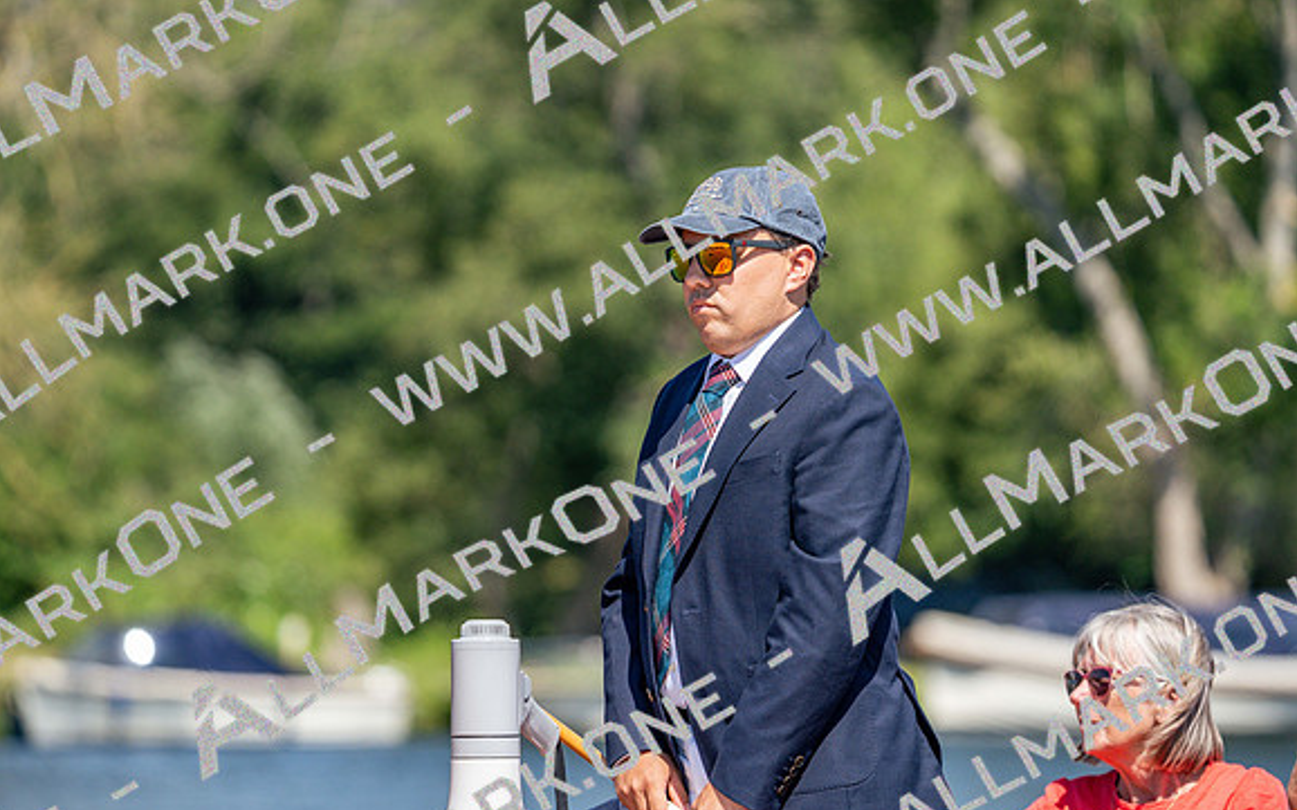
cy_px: 432
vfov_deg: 3.7
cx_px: 648
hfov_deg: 6.0
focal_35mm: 352
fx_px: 12440
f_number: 6.3
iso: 640
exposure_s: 1/2000
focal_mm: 344
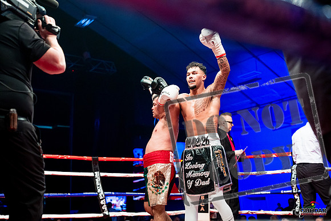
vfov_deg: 27.0
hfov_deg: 39.6
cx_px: 166
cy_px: 110
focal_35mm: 50
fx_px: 460
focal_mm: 50
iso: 4000
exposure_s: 1/1000
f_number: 2.8
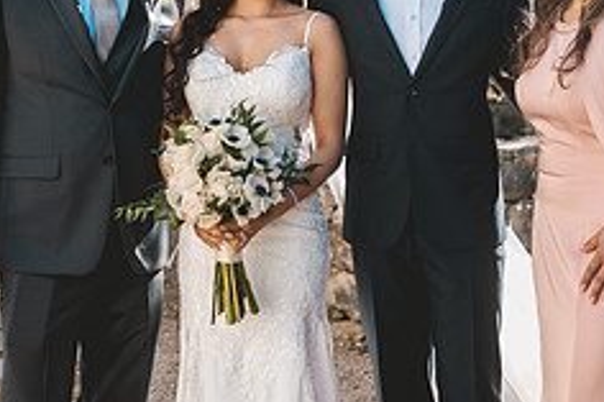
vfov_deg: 12.9
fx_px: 1777
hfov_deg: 19.3
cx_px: 370
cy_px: 200
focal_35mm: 106
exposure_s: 1/640
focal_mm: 37
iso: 80
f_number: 2.8
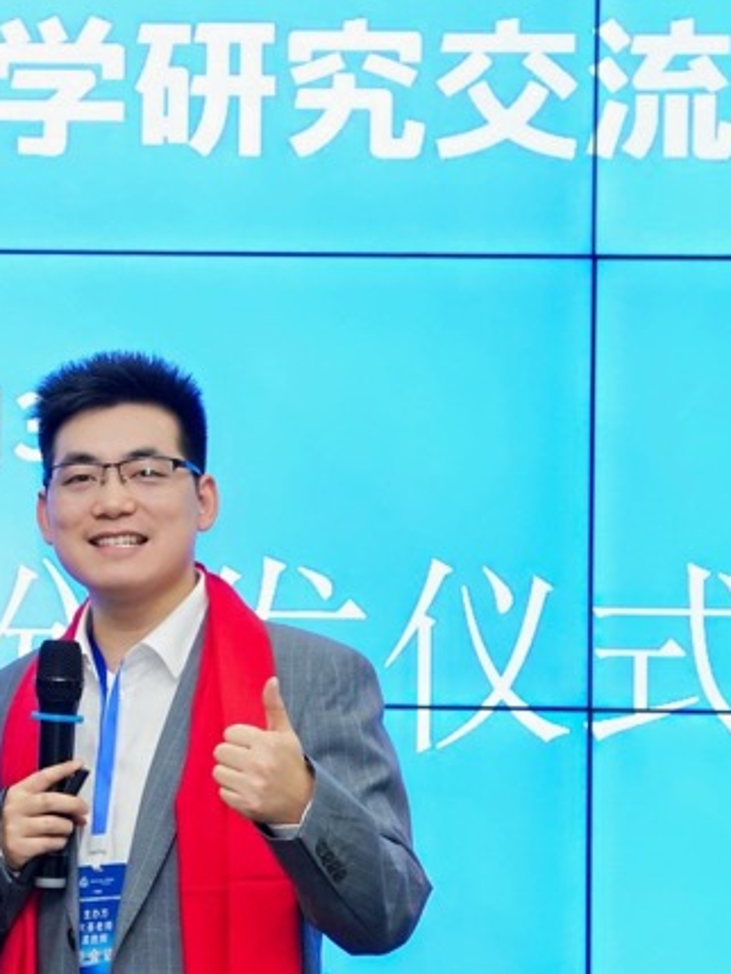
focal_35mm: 149
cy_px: 606
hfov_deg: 9.8
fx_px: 4193
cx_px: -154
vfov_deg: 13.2
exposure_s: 1/161
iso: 1000
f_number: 4
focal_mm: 52
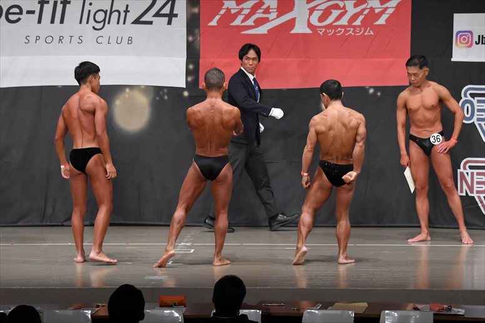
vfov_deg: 9.1
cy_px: 162
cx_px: 242
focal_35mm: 150
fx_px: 2020
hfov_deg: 13.7
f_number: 5.6
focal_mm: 100
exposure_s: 1/400
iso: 5000
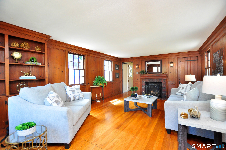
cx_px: 113
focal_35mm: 15
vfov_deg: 77.2
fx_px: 94
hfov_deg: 100.5
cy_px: 75
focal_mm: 10
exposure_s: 1/60
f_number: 4.5
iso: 800
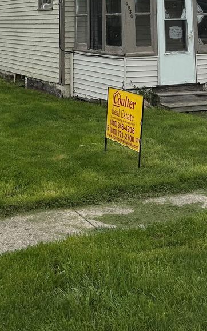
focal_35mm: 60
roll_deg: +1.0
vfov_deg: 30.0
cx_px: 119
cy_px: -47
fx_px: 541
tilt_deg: +7.3
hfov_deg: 21.6
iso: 80
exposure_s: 1/4975
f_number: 1.78
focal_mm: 6.76
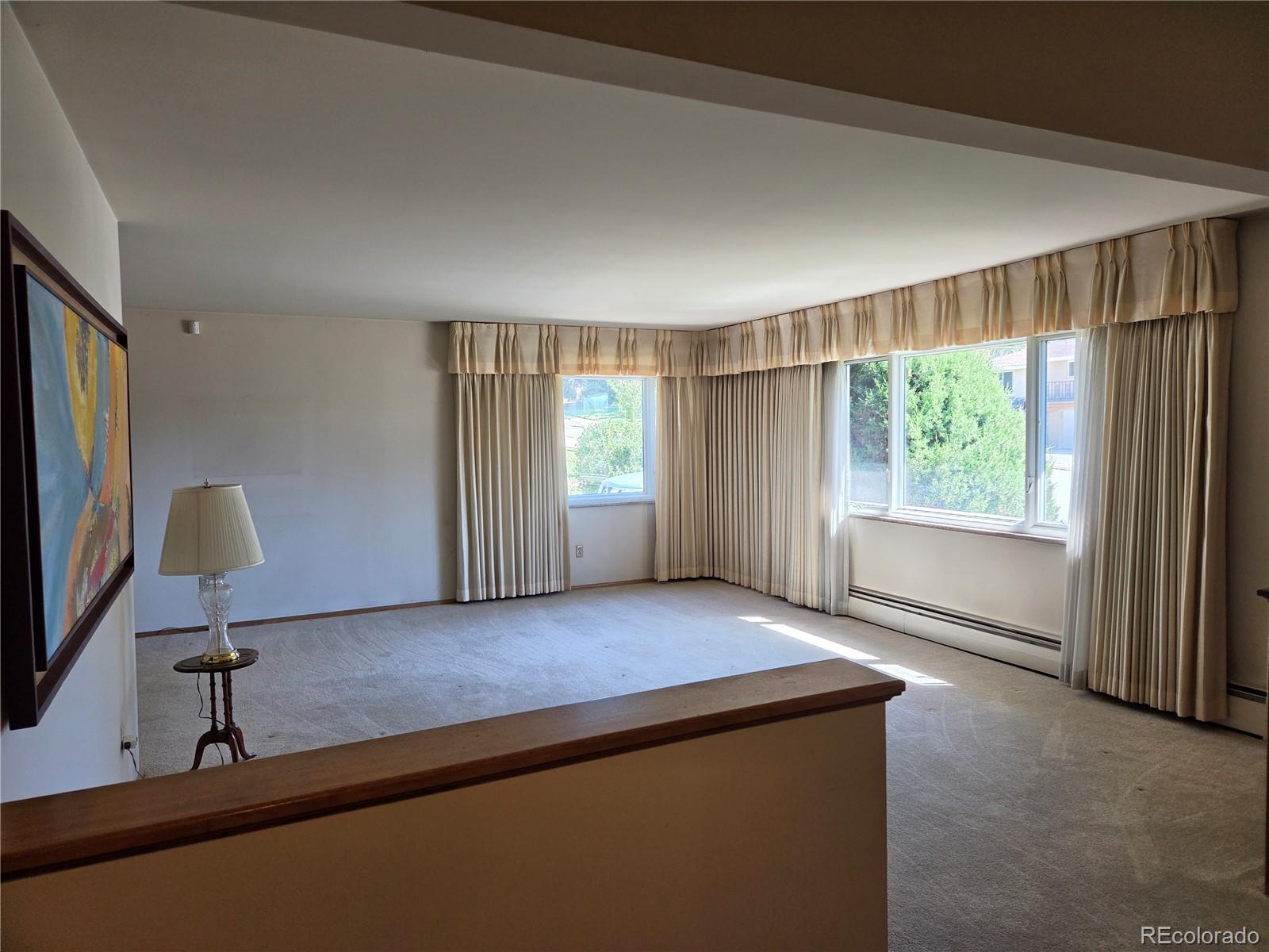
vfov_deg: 58.9
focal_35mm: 23
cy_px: 476
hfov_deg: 73.9
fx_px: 843
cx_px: 634
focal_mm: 5.4
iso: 80
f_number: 1.8
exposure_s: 1/180
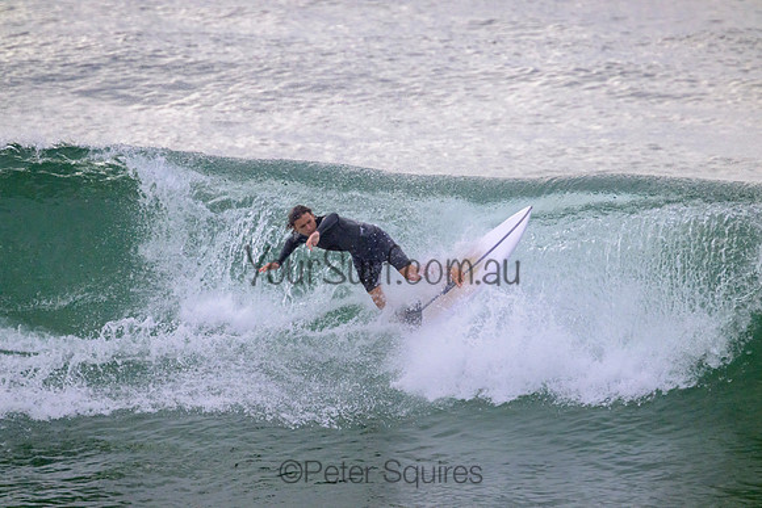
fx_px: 16937
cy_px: 254
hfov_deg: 2.6
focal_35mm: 800
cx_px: 381
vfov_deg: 1.7
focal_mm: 800
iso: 3200
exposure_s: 1/2000
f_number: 11
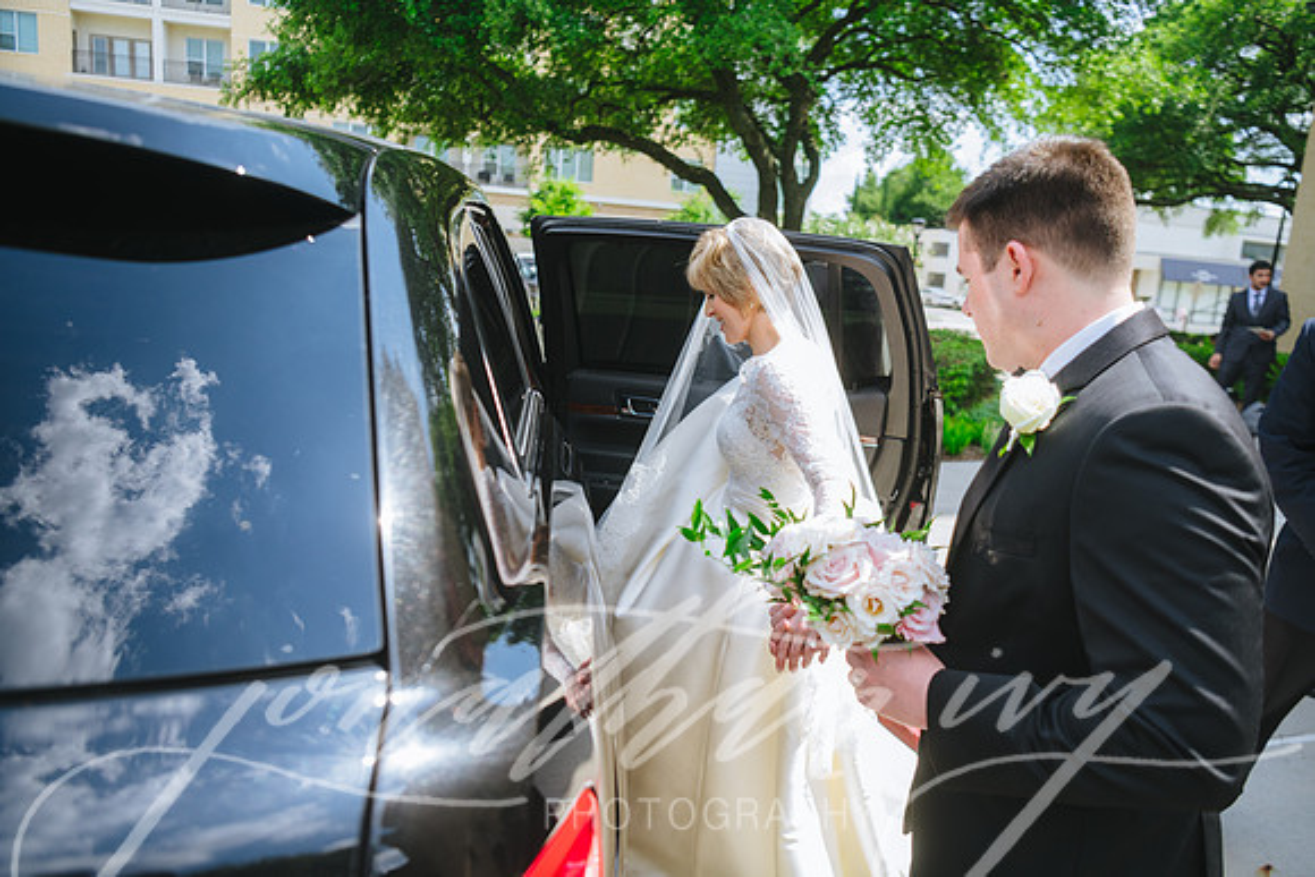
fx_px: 877
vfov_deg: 53.2
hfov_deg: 73.7
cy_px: 438
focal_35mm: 24
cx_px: 658
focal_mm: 24
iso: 400
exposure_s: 1/2000
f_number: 2.8
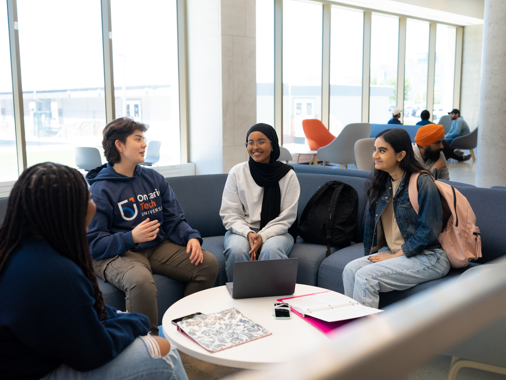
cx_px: 257
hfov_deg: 49.0
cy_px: 190
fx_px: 555
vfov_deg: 37.7
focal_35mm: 38
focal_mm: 35
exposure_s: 1/400
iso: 400
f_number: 2.8
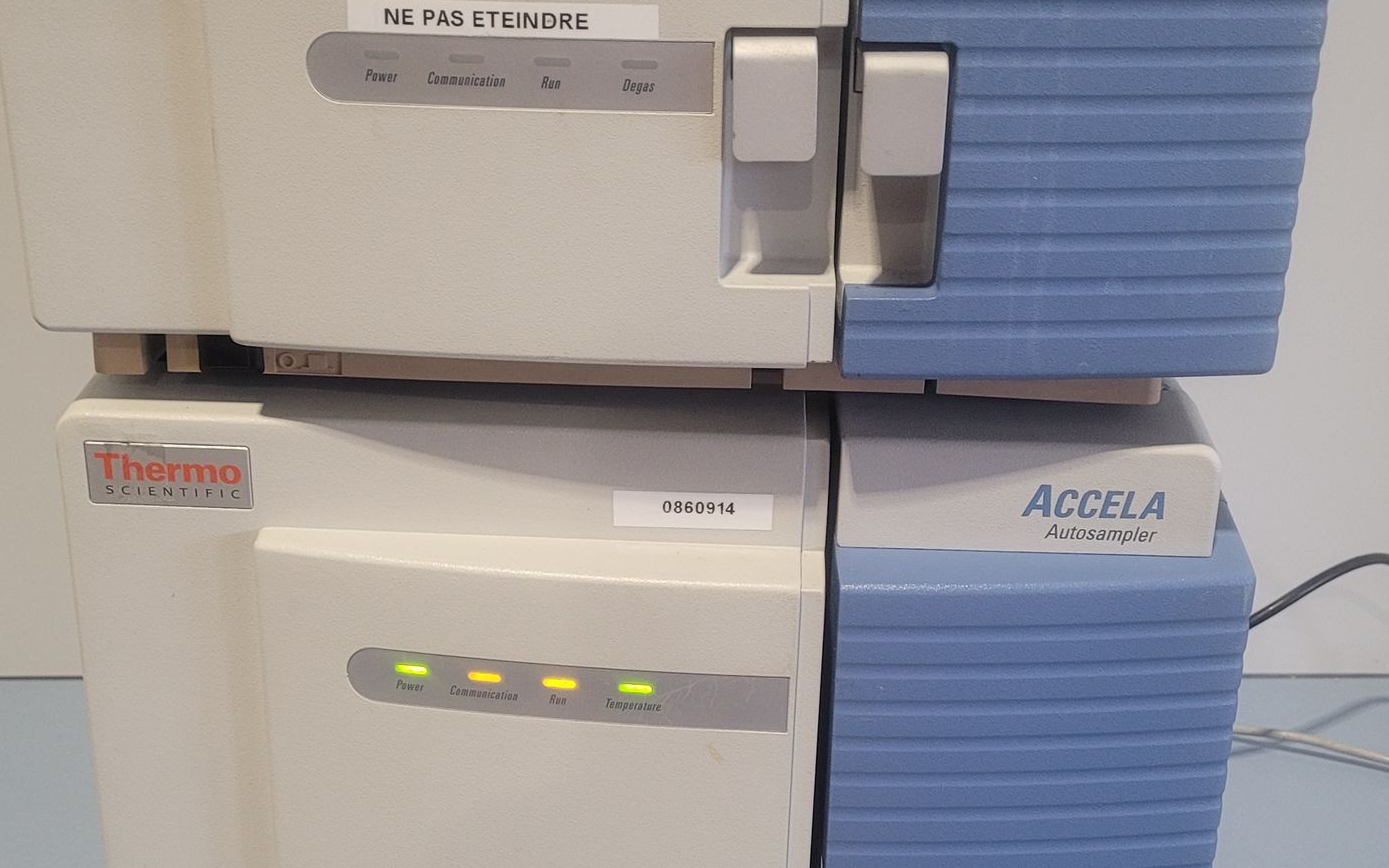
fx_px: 1817
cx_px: 636
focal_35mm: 48
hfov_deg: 41.8
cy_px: 518
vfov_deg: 26.8
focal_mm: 5.4
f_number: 1.8
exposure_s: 1/50
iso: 200
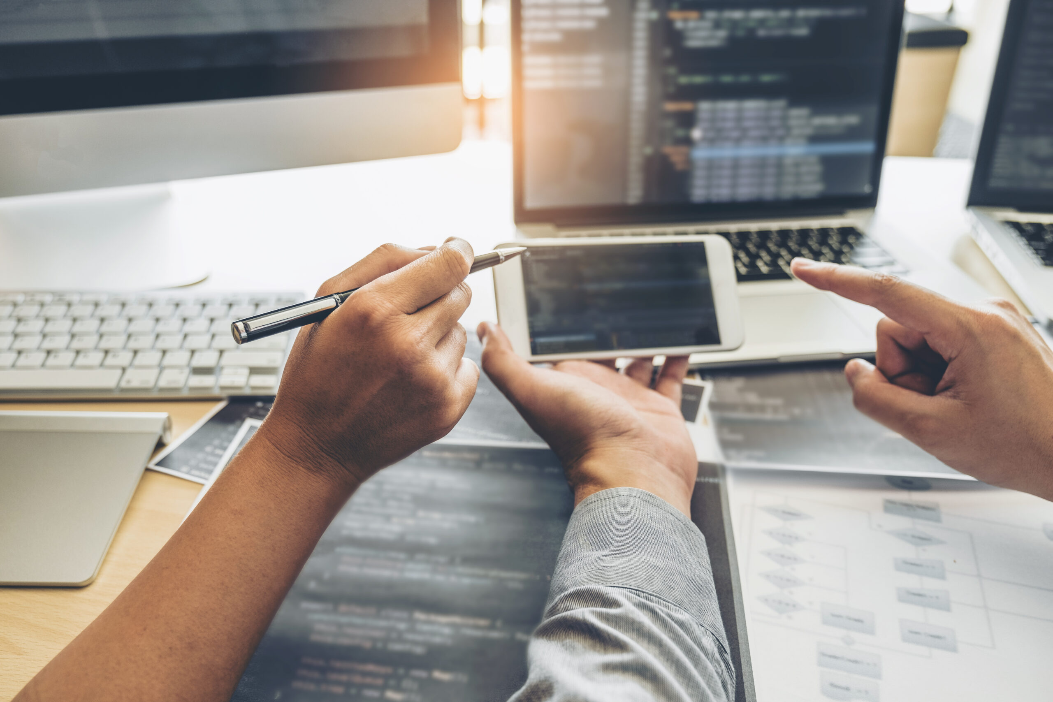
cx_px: 526
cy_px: 351
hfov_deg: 63.7
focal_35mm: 29
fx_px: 848
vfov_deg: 45.0
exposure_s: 1/80
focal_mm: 19.4
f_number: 2.8
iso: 250
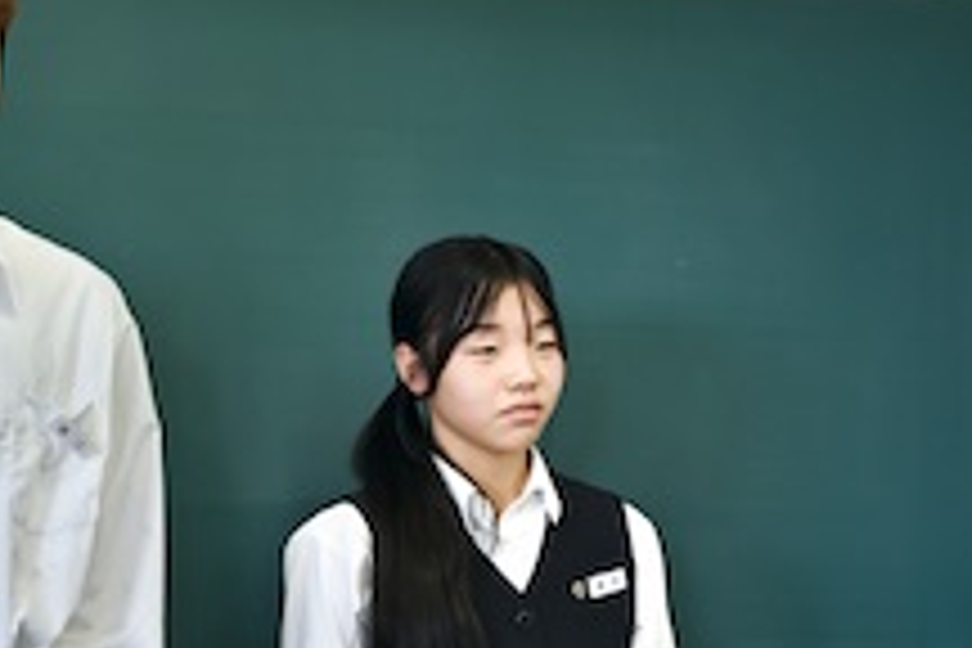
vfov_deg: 14.0
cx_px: 99
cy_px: 400
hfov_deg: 20.4
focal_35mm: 98
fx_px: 2646
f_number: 4
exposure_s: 1/60
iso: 125
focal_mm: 53
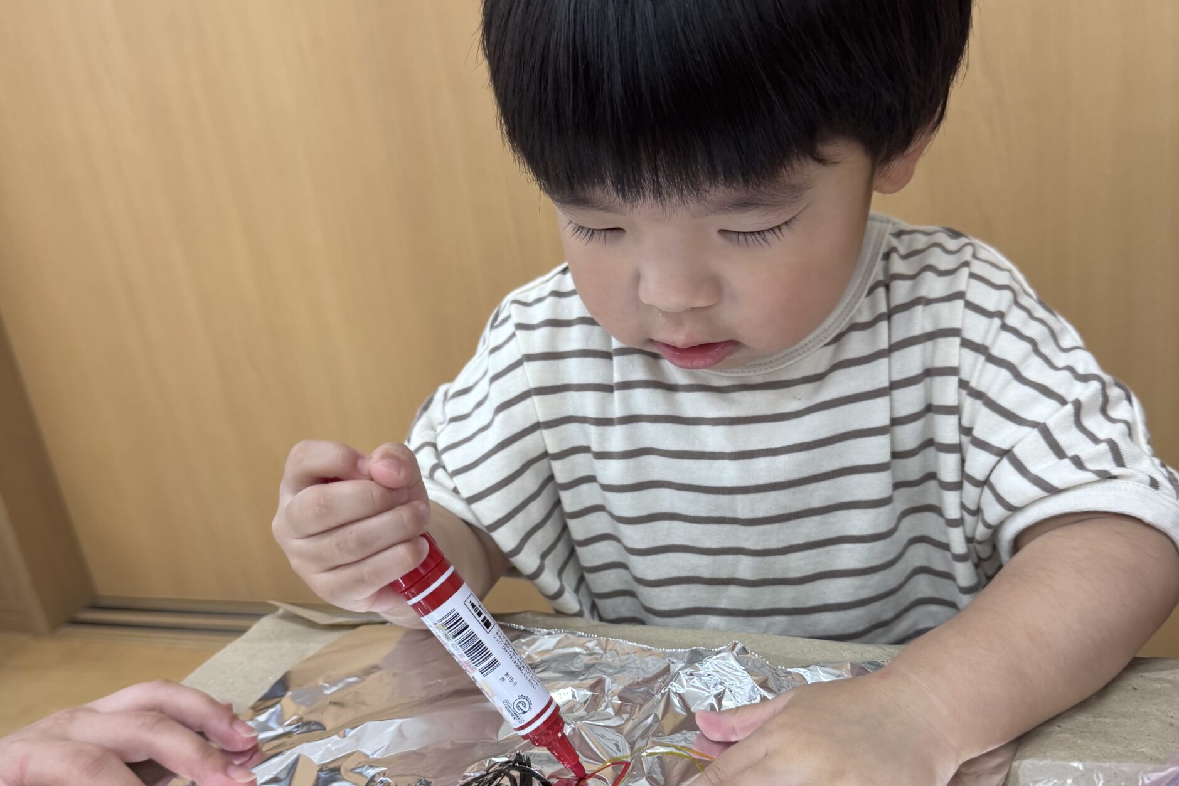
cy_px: 440
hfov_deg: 55.8
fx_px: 1114
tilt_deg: -21.1
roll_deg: +9.1
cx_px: 587
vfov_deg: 38.8
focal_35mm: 34
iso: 160
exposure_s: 1/120
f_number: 1.78
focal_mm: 6.76
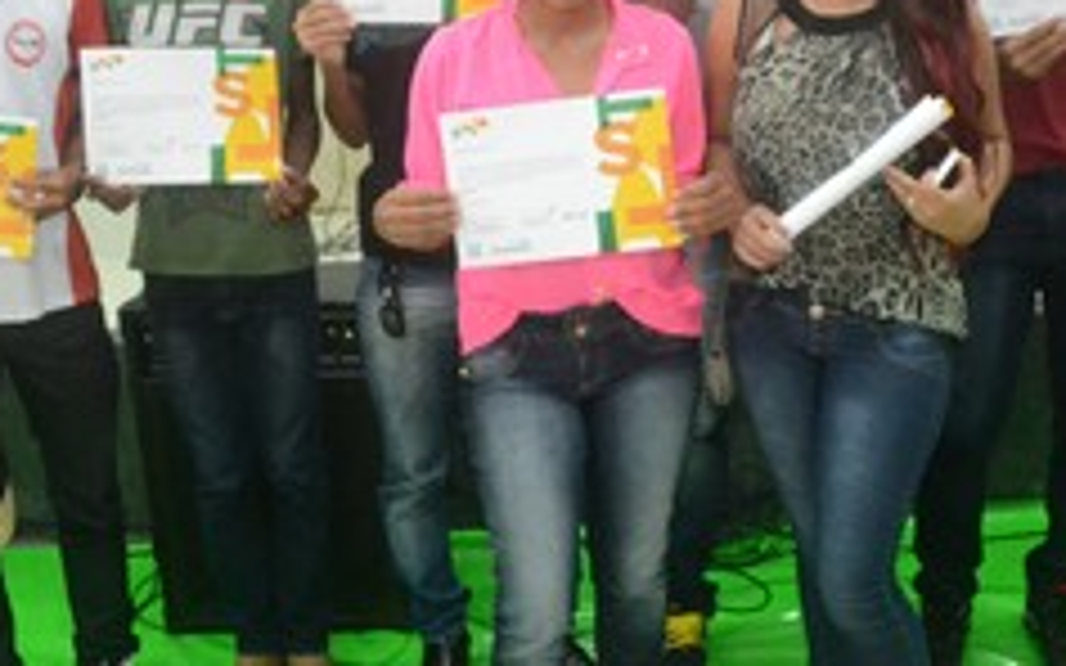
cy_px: 189
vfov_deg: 22.2
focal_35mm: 58
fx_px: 1685
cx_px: 661
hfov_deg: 34.9
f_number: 3.5
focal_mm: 20
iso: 3200
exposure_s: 1/100
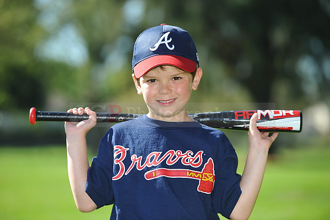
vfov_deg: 8.3
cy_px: 110
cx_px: 165
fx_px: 1512
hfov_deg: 12.5
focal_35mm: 165
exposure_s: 1/800
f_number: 4.5
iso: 200
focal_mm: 165
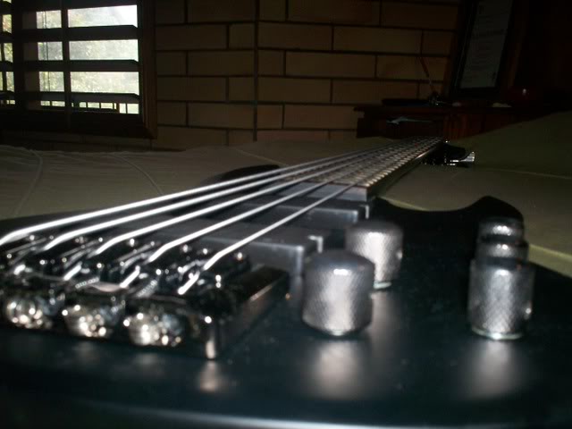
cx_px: 286
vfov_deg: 39.7
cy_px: 214
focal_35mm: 36
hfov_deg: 51.4
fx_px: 595
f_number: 4.5
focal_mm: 6
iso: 140
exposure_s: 1/60
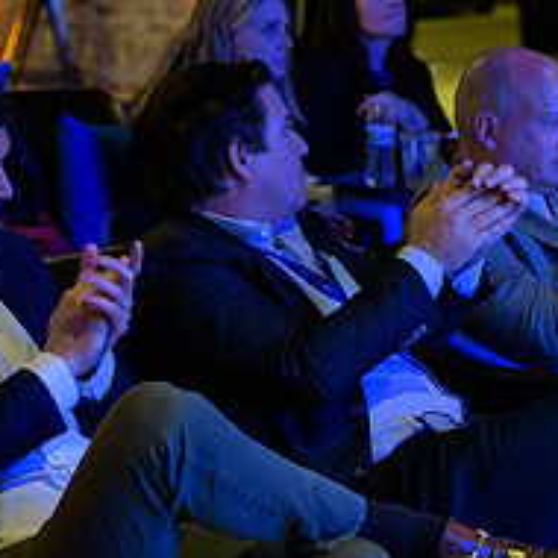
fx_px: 3319
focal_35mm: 182
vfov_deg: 9.6
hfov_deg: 9.6
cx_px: 267
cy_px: 239
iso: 1600
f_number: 3.2
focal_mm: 70
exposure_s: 1/60
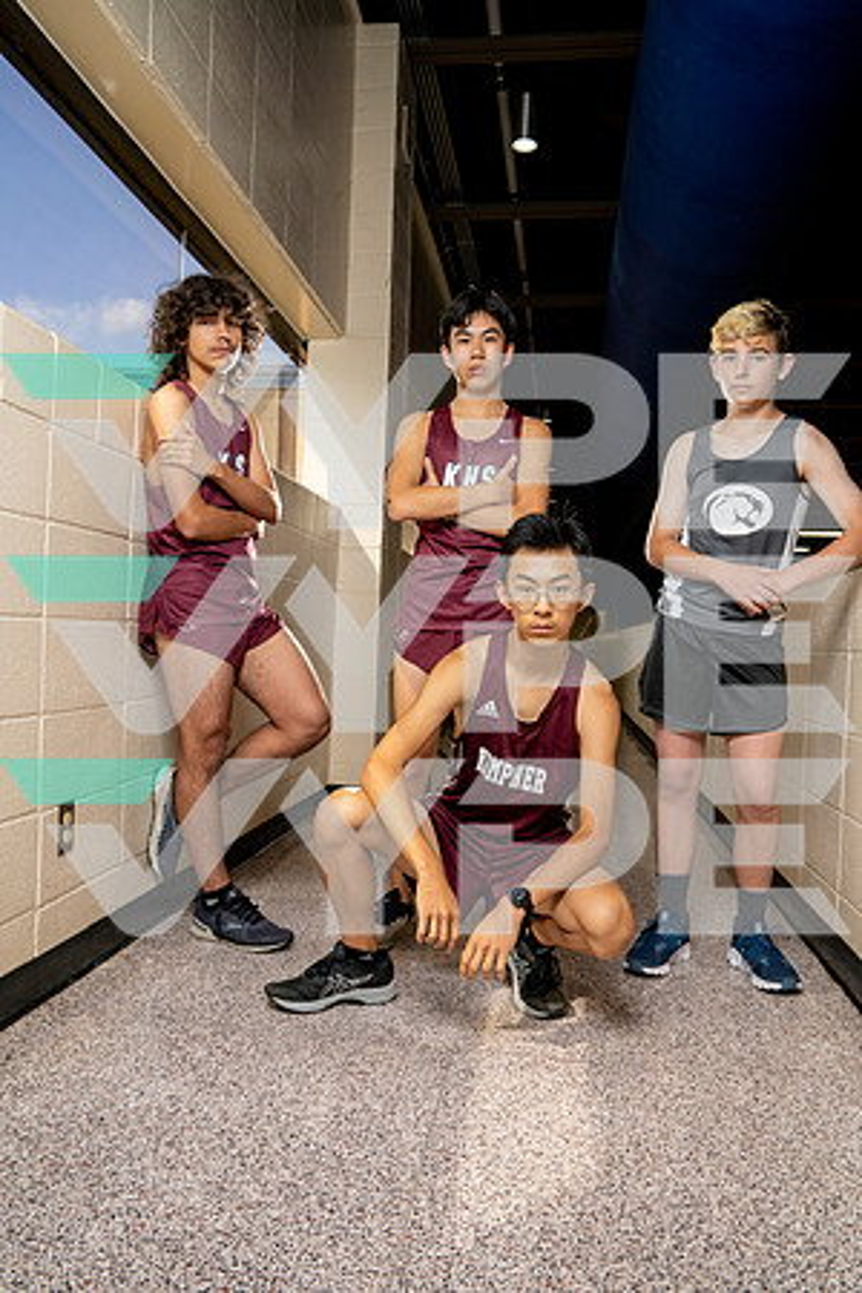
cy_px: 646
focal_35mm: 27
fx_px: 970
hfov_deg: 47.9
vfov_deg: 67.4
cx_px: 431
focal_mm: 27
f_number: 6.3
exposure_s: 1/250
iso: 400
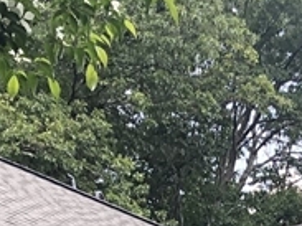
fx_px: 1369
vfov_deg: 8.7
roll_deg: +3.1
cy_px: 513
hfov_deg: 12.3
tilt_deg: +7.3
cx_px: 381
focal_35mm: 157
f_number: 1.8
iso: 20
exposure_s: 1/239
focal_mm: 3.99
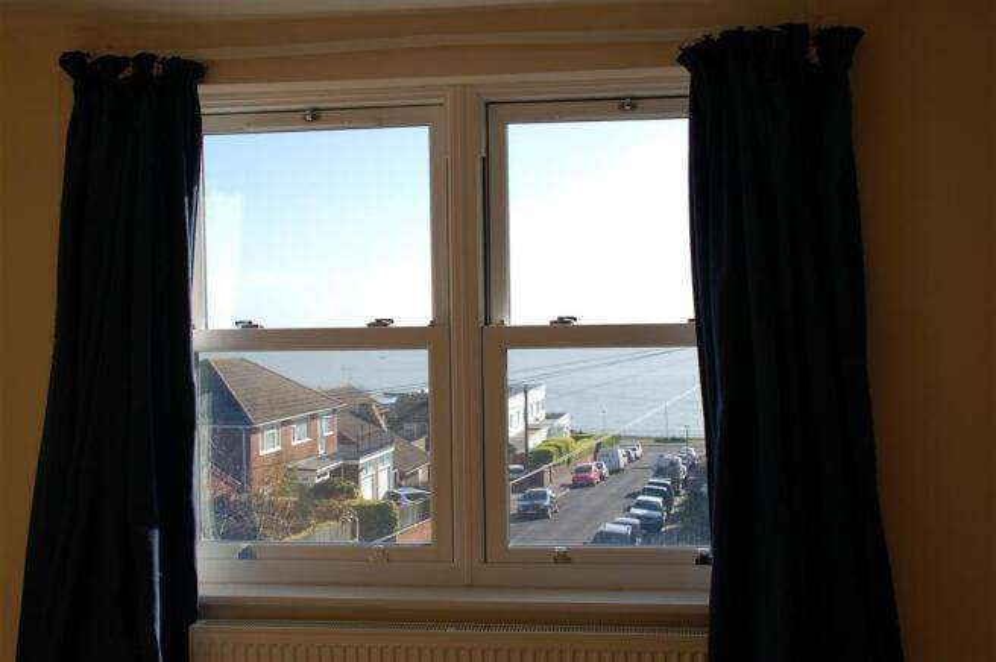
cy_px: 331
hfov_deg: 46.4
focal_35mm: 42
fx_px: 1161
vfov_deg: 31.8
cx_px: 498
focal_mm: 28
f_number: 9
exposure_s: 1/320
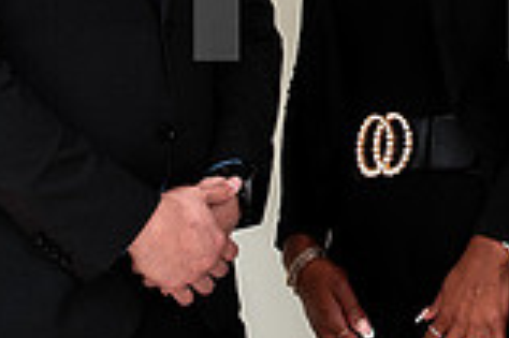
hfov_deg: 8.7
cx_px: 735
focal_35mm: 232
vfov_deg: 5.9
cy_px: -105
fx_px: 3277
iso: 200
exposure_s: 1/160
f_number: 5.6
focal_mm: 63
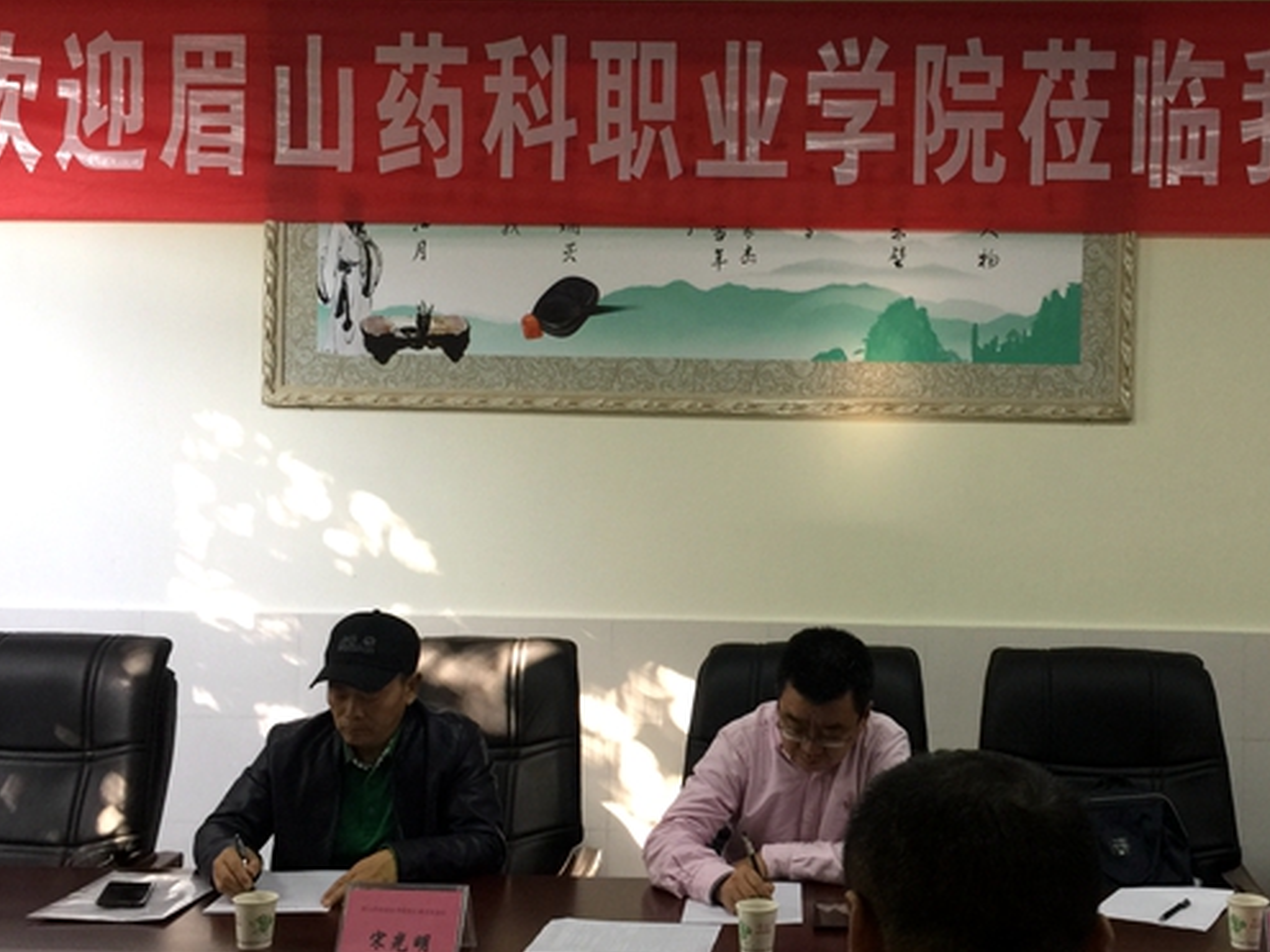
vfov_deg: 35.1
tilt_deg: +0.0
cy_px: 507
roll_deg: -2.7
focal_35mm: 41
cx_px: 821
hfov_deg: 45.3
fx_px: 1504
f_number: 2.2
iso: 50
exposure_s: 1/17
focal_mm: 4.15
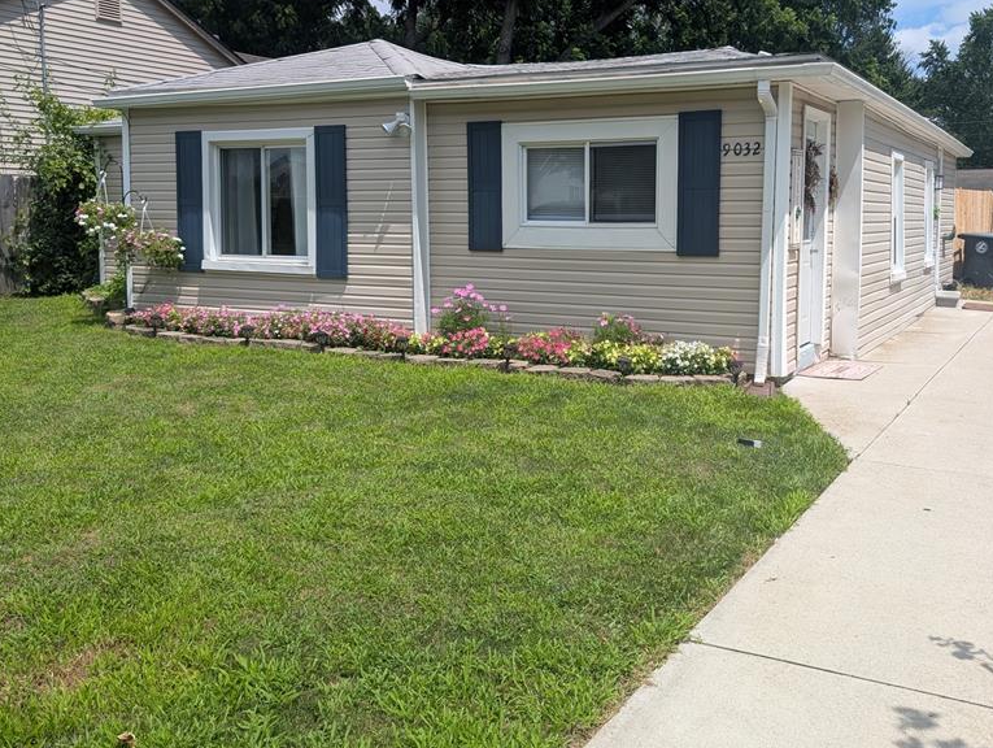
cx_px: 589
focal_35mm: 32
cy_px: 312
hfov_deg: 56.4
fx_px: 919
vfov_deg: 44.1
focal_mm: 6.9
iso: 22
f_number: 1.68
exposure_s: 1/1143
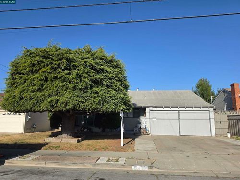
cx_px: 120
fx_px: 159
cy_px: 90
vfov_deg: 58.9
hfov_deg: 73.9
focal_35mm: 23
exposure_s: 1/7622
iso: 64
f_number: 1.4
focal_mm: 6.5
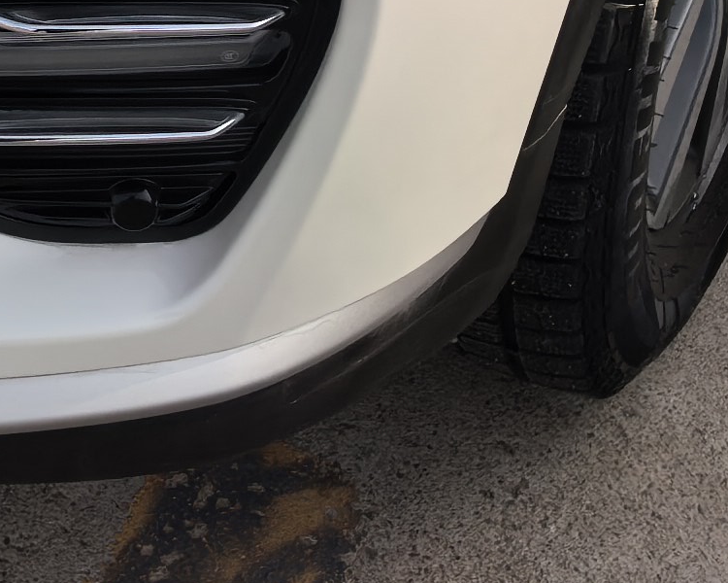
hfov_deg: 14.6
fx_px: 2758
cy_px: -835
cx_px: -133
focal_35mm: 128
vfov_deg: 10.4
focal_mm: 5.75
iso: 50
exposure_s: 1/4098
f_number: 2
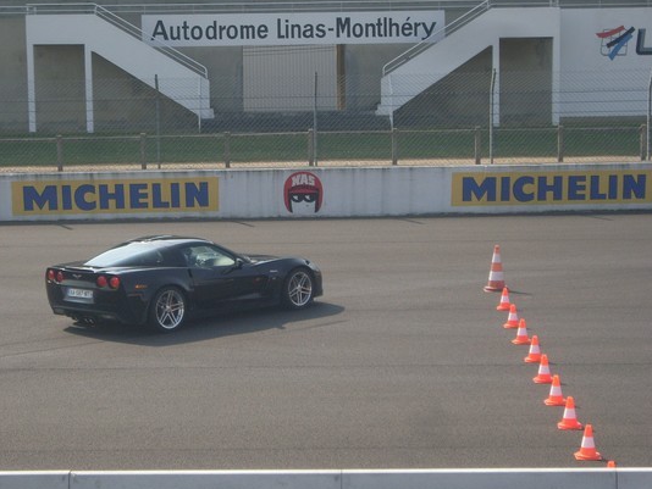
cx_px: 311
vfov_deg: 15.3
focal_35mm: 97
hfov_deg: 20.2
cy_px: 279
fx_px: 1828
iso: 80
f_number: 4.6
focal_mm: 13.5
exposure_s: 1/500
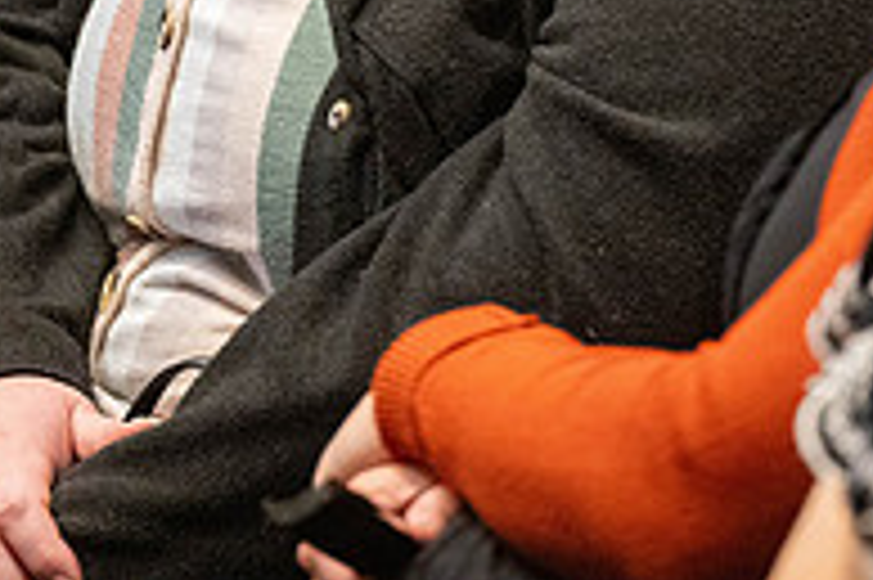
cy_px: -281
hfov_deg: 3.5
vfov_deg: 2.3
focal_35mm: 598
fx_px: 14489
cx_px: 590
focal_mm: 200
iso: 5000
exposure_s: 1/200
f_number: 2.8
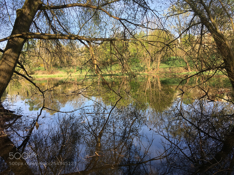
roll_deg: +2.0
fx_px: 196
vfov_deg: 48.2
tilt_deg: -5.2
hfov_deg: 61.7
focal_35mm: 29
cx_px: 117
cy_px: 88
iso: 25
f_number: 2.2
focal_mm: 4.15
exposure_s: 1/574
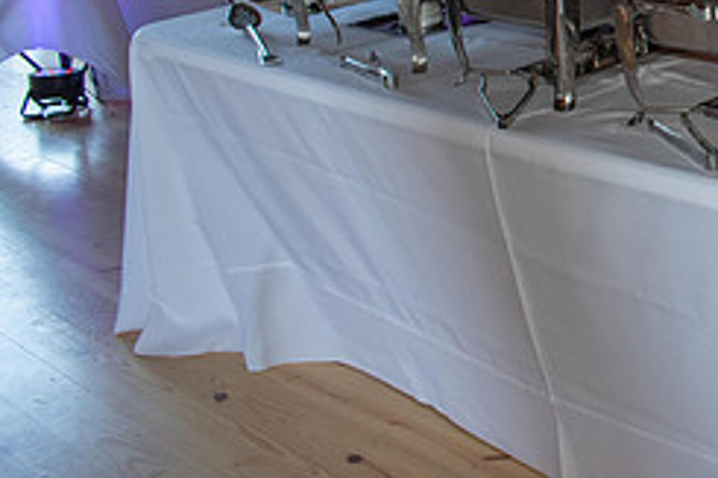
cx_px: 803
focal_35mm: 64
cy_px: -43
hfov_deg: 28.4
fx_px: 1276
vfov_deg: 20.3
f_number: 5
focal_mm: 18
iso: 800
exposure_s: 1/100
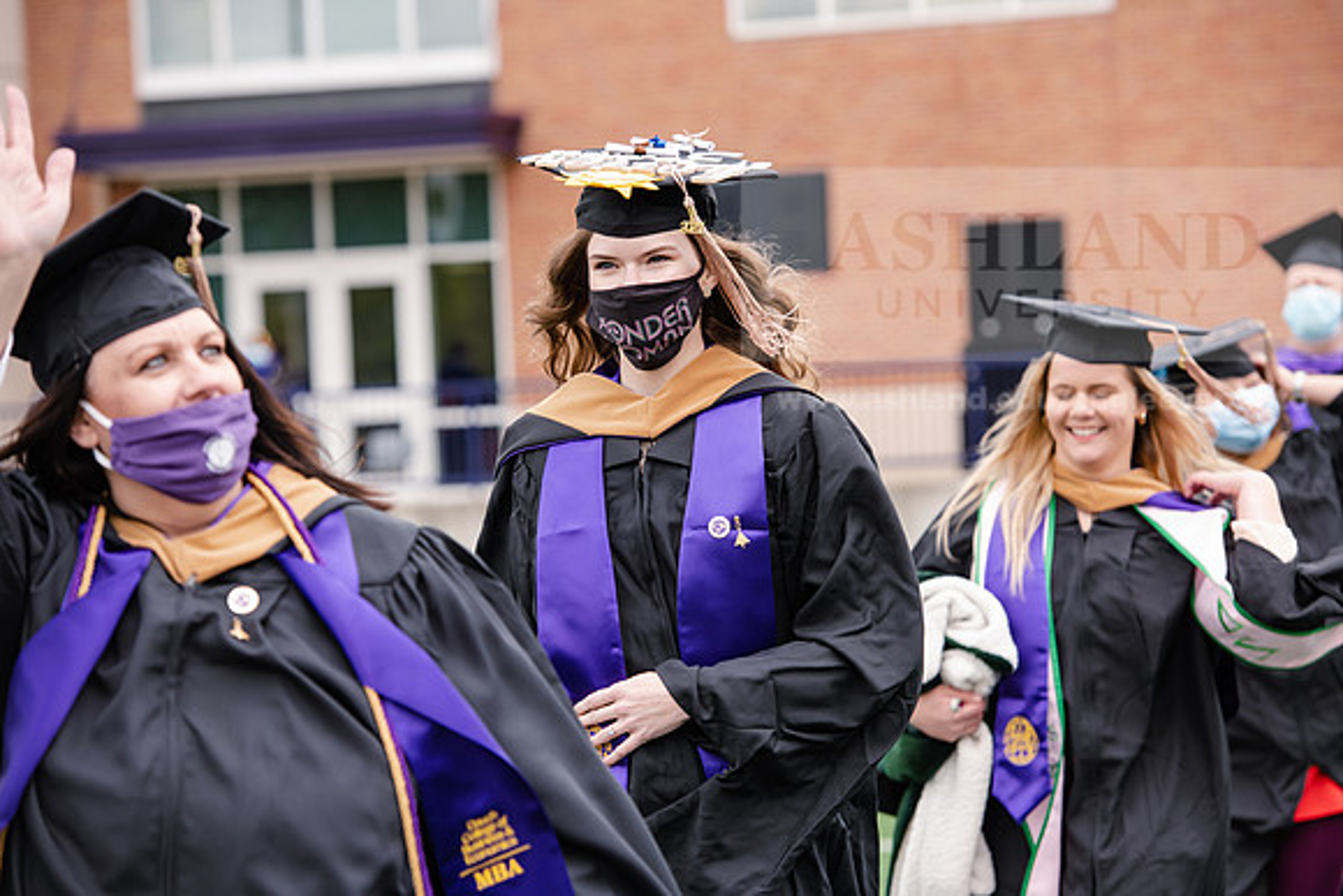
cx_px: 672
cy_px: 448
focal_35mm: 135
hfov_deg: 15.2
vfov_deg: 10.2
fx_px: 5037
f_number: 5
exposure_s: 1/640
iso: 500
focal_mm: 135
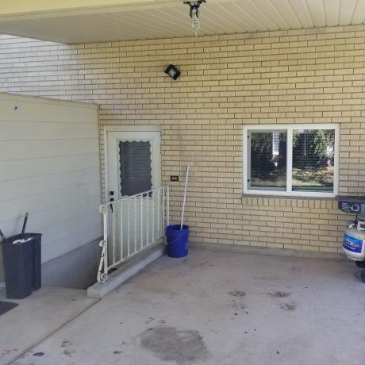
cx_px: 227
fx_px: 382
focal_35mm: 32
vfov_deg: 51.1
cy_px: 183
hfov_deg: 50.6
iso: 50
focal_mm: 4.25
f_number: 1.7
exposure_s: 1/311
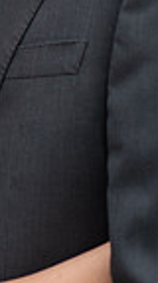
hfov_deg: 4.3
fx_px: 2094
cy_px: -129
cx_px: -134
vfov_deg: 7.6
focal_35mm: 280
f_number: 4.5
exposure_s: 1/320
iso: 320
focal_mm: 85
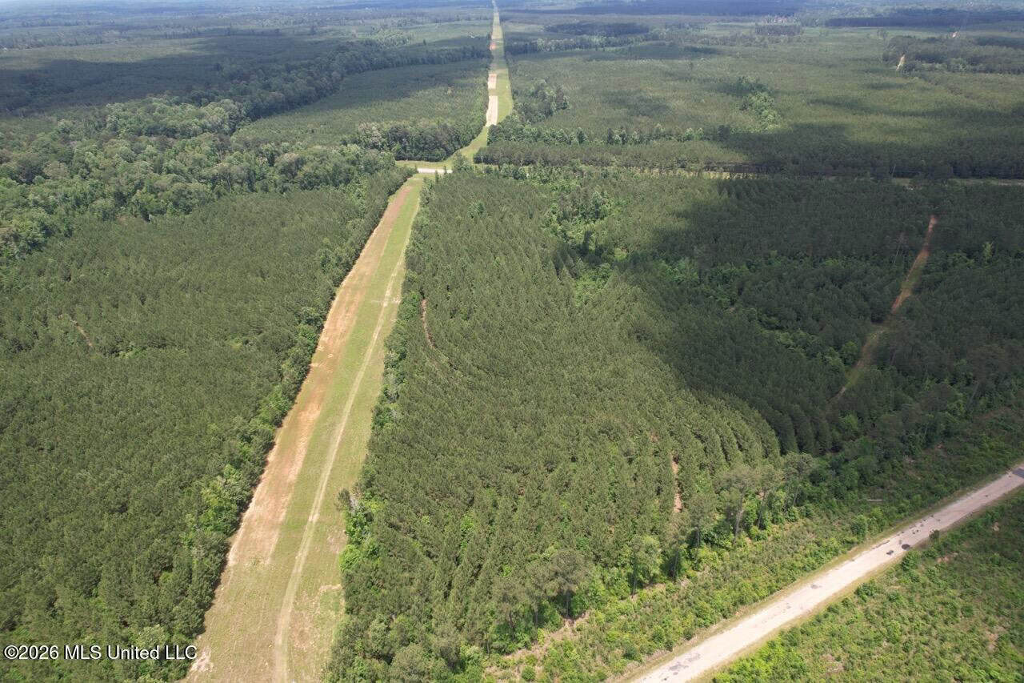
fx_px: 626
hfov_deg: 78.6
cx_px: 512
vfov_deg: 57.2
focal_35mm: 22
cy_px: 342
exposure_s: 1/1000
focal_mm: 8.4
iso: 100
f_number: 2.8
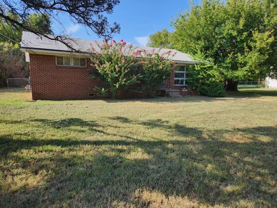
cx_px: 138
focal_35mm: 23
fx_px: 184
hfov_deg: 73.9
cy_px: 104
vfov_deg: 58.9
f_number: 1.8
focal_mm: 5.4
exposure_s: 1/638
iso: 20
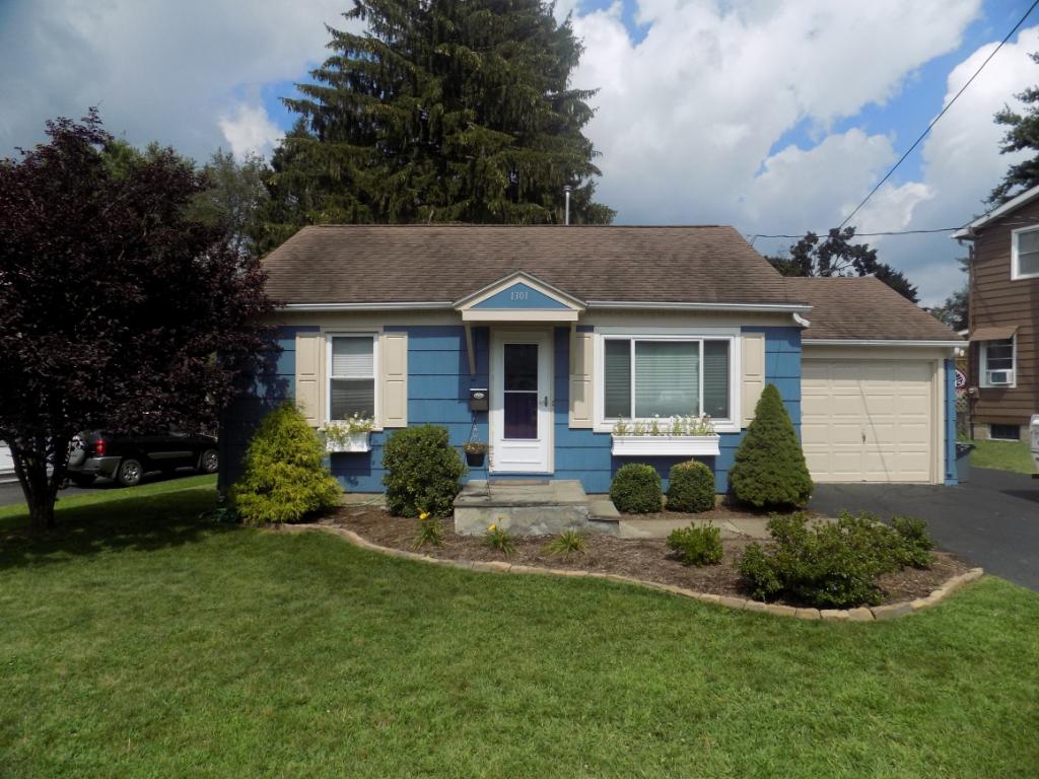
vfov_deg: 58.9
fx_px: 690
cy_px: 390
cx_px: 520
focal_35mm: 23
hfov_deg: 73.9
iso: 80
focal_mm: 4
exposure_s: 1/160
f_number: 9.9
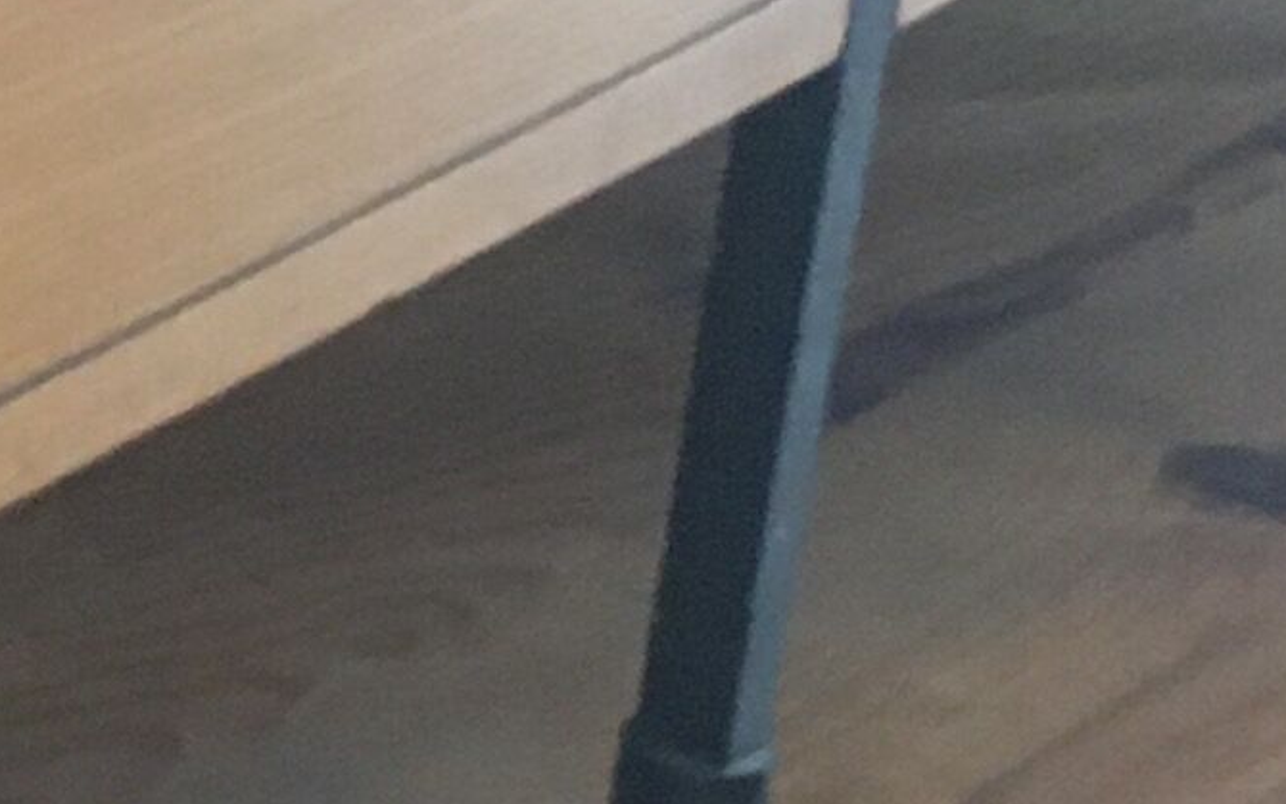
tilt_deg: -22.6
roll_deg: -4.3
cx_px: -1255
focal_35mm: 185
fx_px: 6485
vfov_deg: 7.1
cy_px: 100
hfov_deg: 10.4
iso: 200
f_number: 2.2
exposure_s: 1/17
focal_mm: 4.15
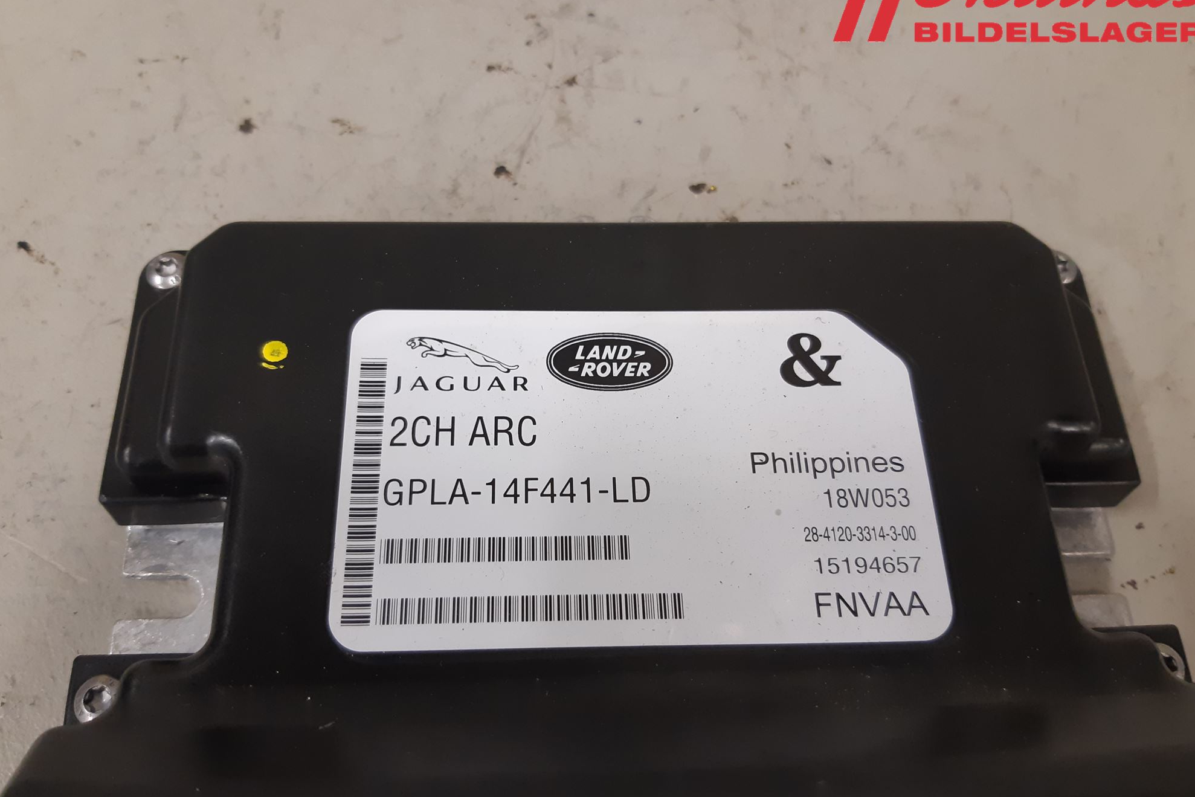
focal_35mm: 28
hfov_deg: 65.5
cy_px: 404
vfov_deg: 46.4
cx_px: 585
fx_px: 929
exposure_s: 1/50
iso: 125
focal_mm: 3.93
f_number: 1.7
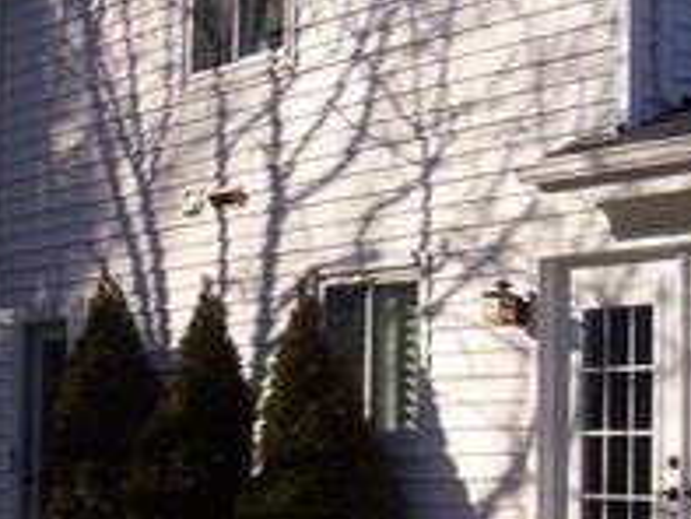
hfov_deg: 18.9
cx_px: 295
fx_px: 2077
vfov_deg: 14.2
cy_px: 298
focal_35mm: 104
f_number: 5.6
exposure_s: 1/320
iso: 80
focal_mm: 5.7
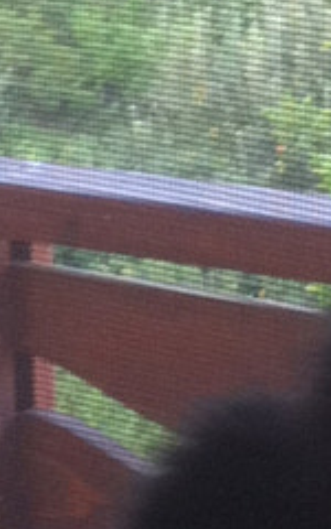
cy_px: 287
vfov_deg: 8.5
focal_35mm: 247
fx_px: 3565
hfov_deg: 5.2
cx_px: -270
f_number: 2.8
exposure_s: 1/33
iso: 100
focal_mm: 3.85
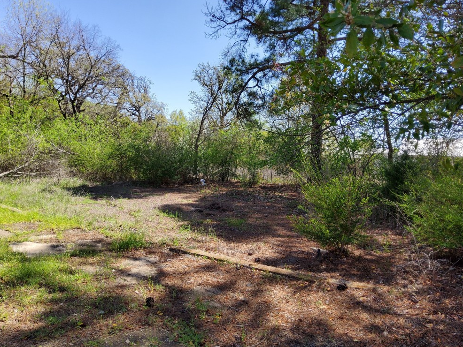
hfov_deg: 65.3
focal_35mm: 27
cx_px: 235
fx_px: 361
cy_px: 178
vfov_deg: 51.4
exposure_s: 1/767
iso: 50
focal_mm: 3.08
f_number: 2
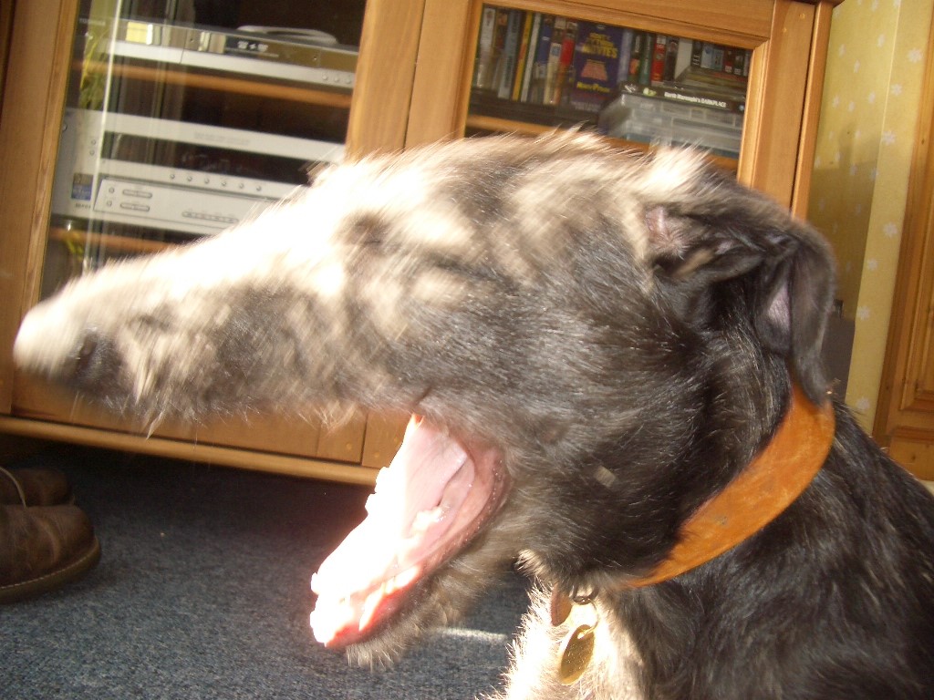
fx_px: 944
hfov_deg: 52.6
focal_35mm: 35
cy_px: 350
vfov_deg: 40.7
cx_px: 467
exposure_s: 1/60
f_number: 2.6
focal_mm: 5.8
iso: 100
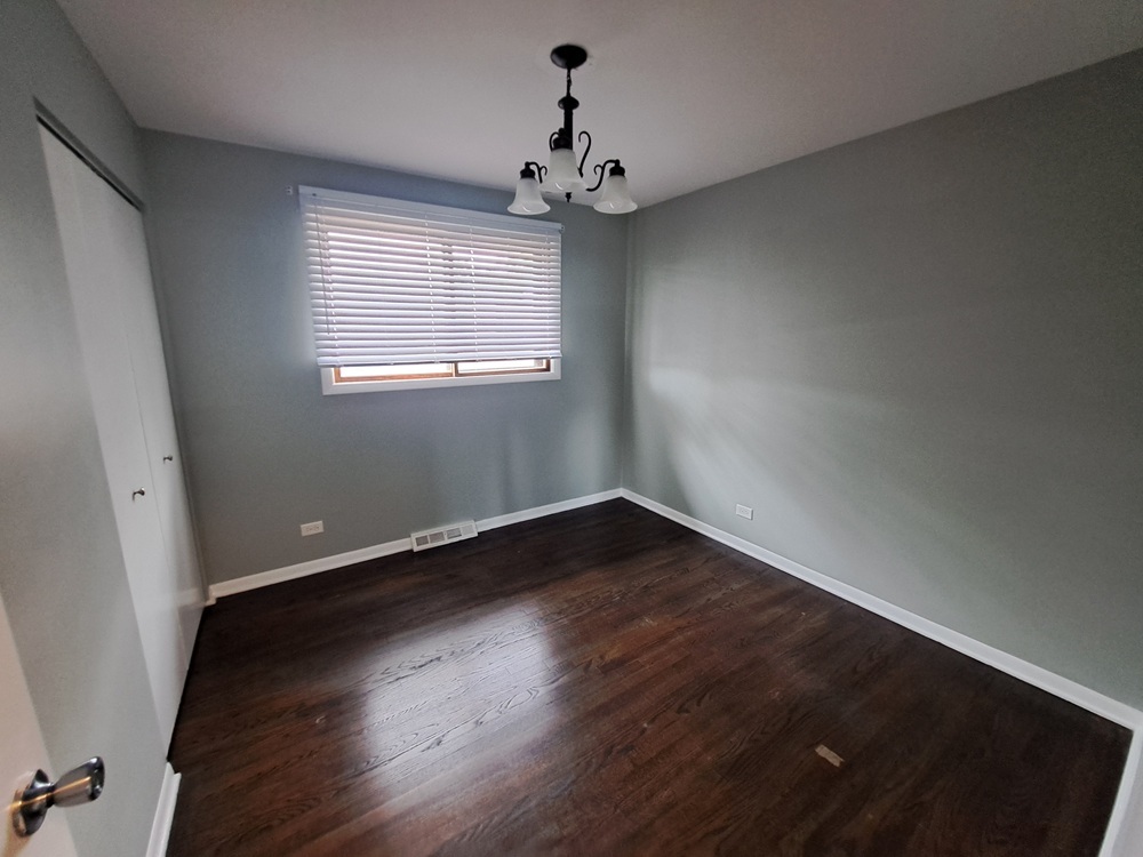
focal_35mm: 13
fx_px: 429
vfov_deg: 89.9
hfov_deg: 106.2
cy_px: 428
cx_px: 572
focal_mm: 1.74
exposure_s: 1/24
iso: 200
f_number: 2.2
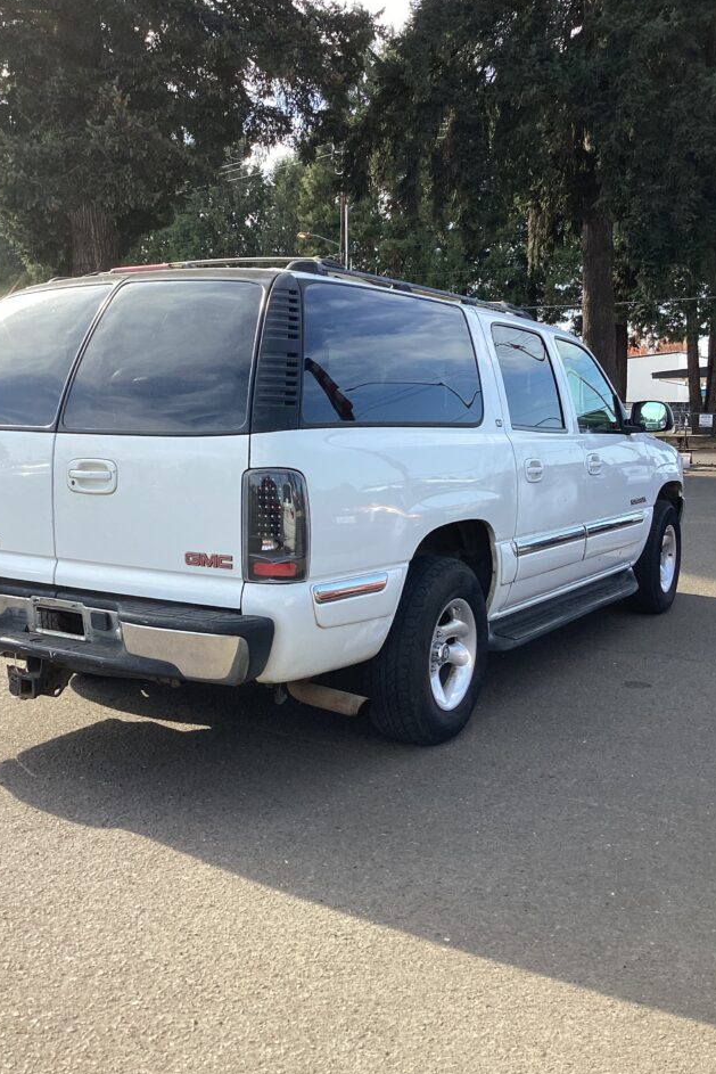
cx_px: 295
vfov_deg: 54.4
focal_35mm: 35
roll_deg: -0.3
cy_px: 523
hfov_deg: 37.7
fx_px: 1044
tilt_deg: -6.2
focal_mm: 3.3
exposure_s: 1/409
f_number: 2.4
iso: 25
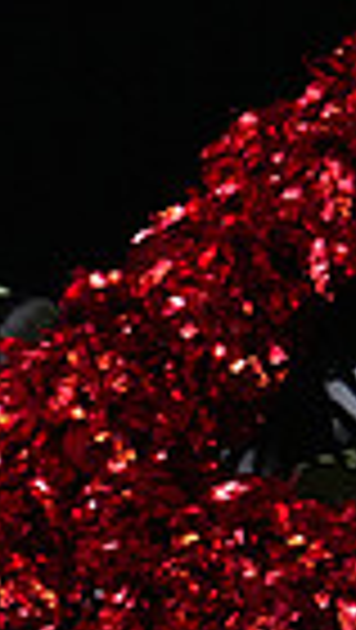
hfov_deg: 1.3
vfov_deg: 2.4
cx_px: -915
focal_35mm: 909
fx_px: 15218
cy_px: 722
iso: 12800
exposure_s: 1/1000
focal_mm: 210
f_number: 5
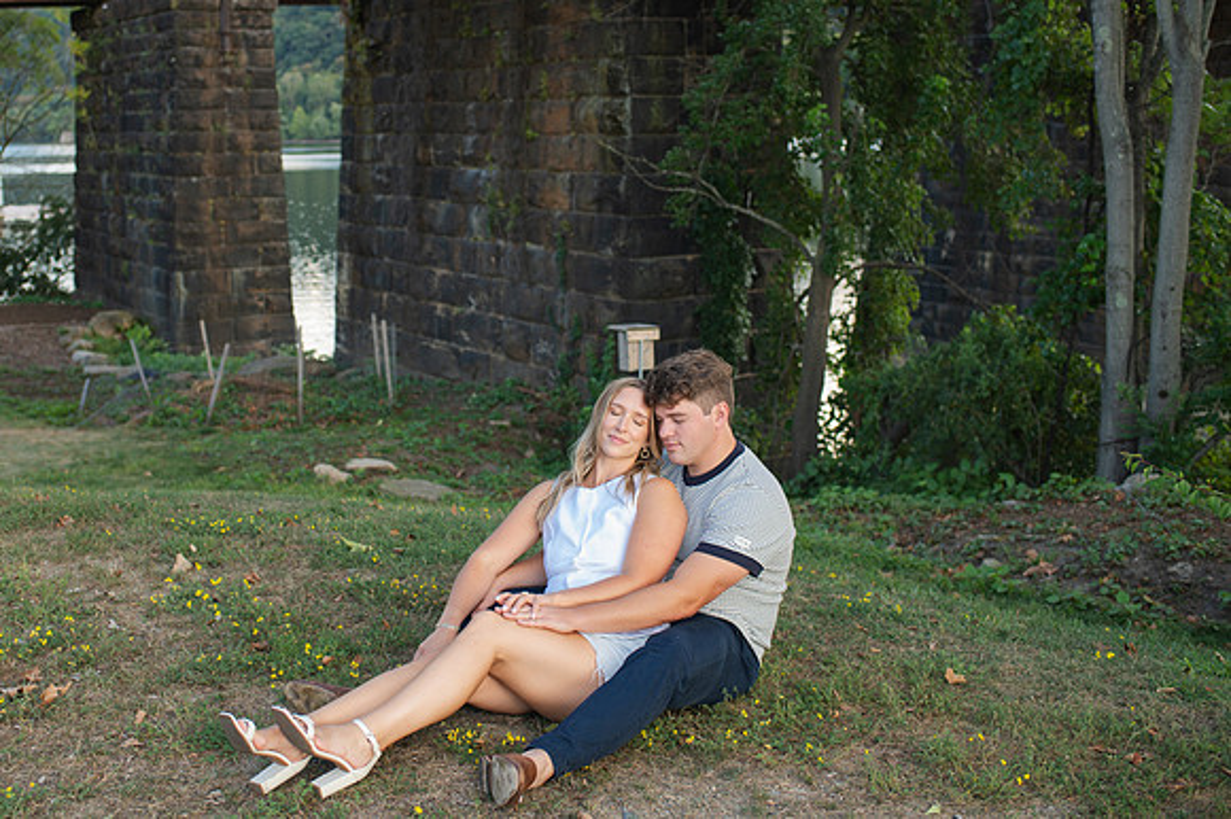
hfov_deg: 44.1
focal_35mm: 44
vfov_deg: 30.2
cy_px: 307
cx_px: 500
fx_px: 1512
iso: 250
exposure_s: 1/320
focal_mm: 35
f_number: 3.2
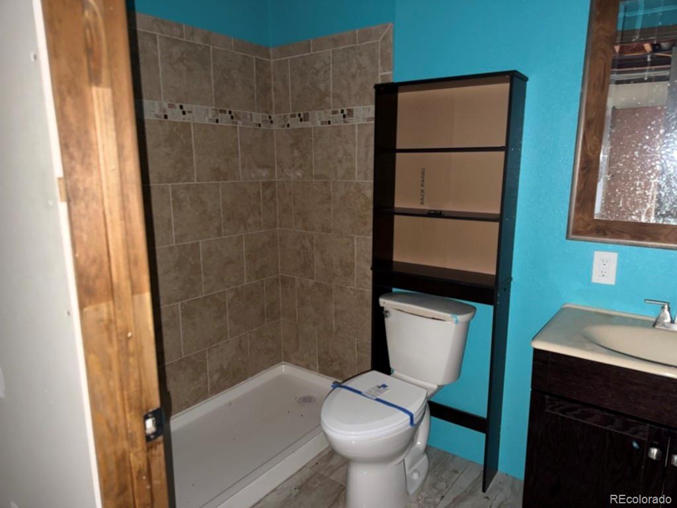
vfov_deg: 56.8
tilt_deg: -11.0
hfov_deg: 71.6
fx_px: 469
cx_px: 338
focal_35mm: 24
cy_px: 254
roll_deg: +0.5
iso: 125
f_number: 1.78
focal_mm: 6.76
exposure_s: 1/4
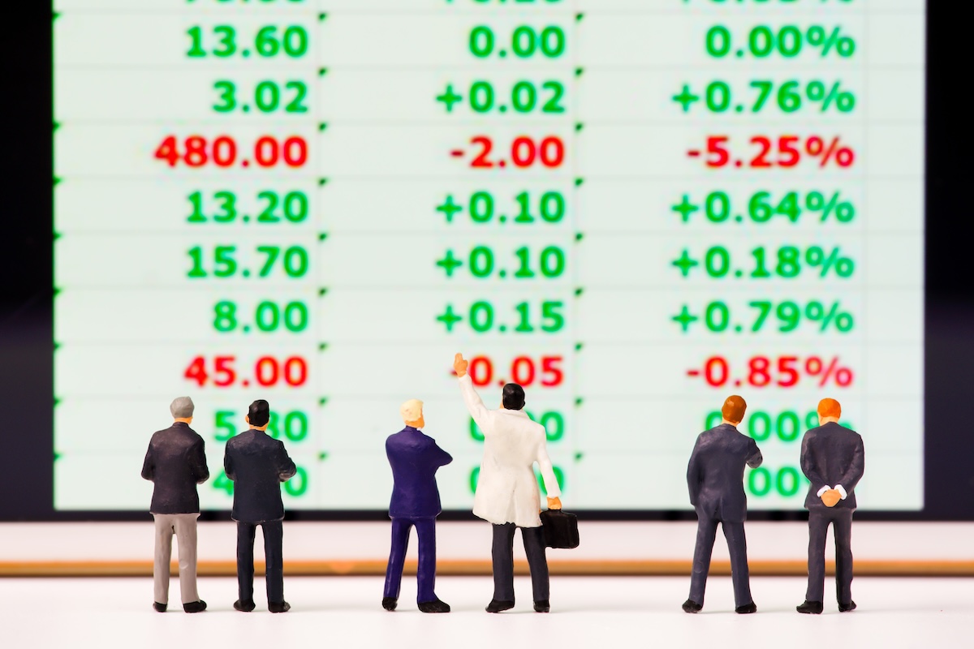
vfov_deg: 7.6
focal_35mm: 180
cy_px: 324
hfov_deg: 11.4
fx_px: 4870
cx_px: 487
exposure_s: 1/3
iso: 100
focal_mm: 180
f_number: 14
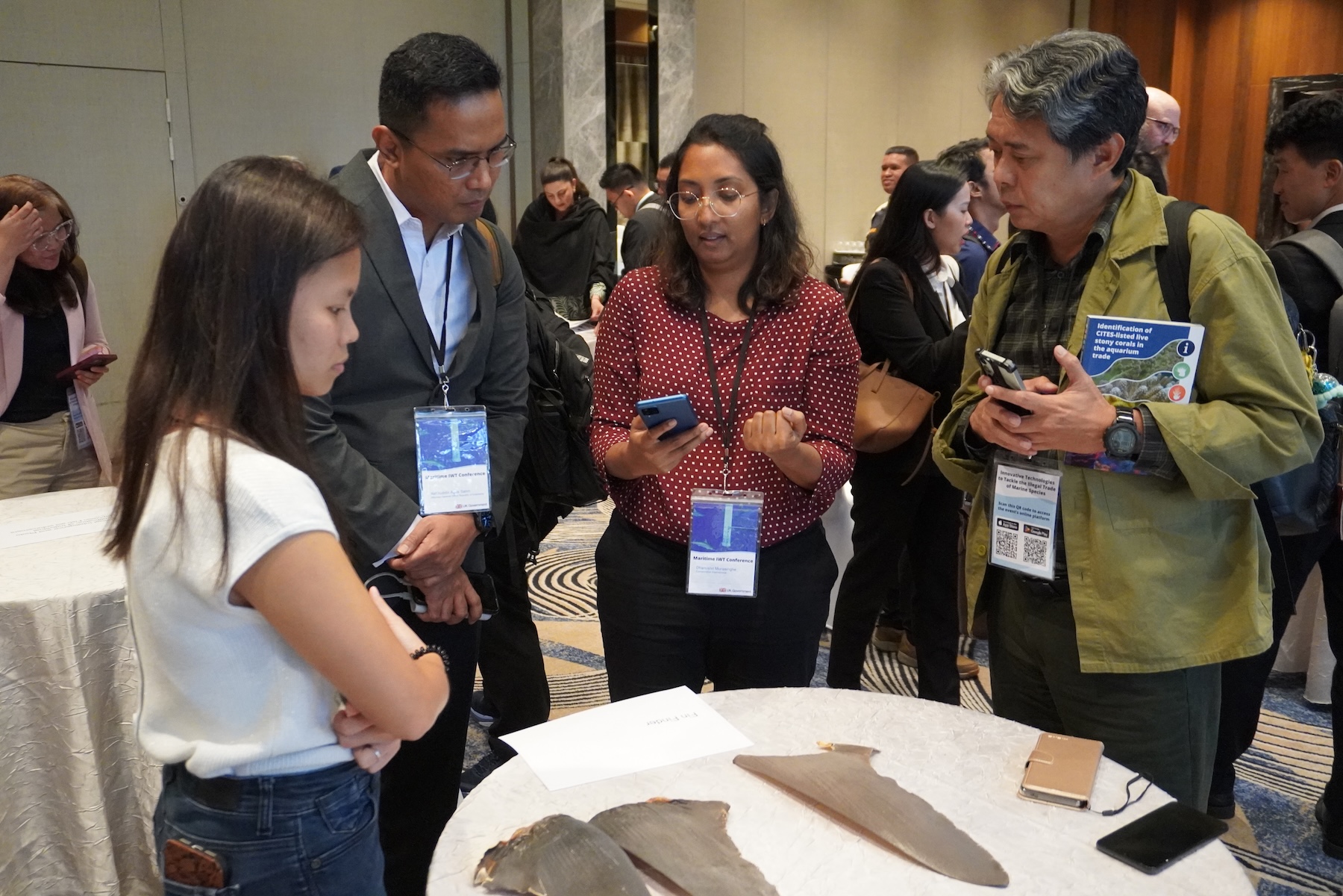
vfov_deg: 41.7
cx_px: 672
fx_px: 1175
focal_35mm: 32
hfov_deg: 59.5
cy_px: 448
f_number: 4
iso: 5000
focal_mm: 21
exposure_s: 1/160
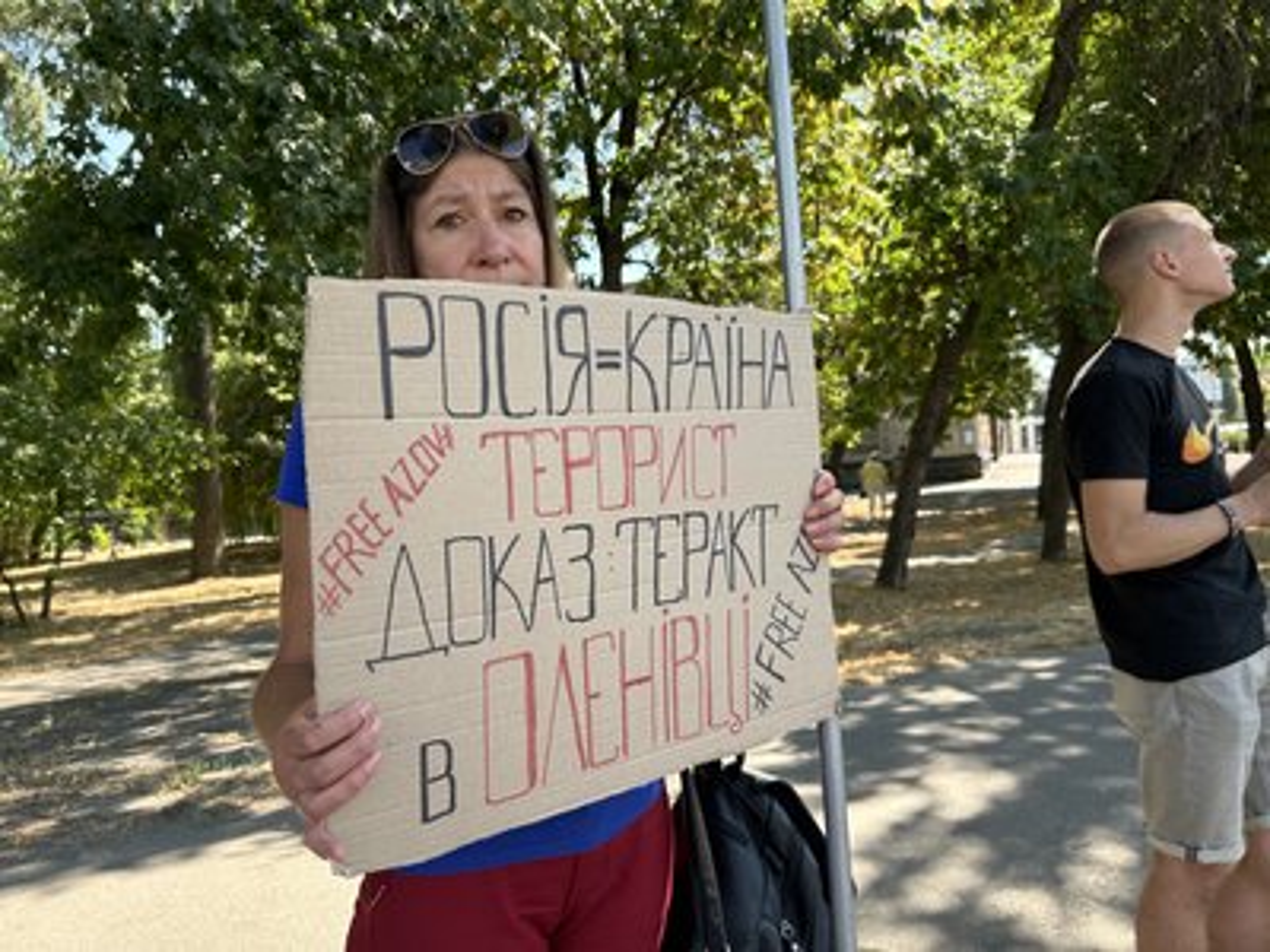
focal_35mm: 26
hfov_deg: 67.3
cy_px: 476
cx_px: 635
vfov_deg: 53.1
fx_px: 954
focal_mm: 5.7
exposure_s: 1/597
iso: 50
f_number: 1.5
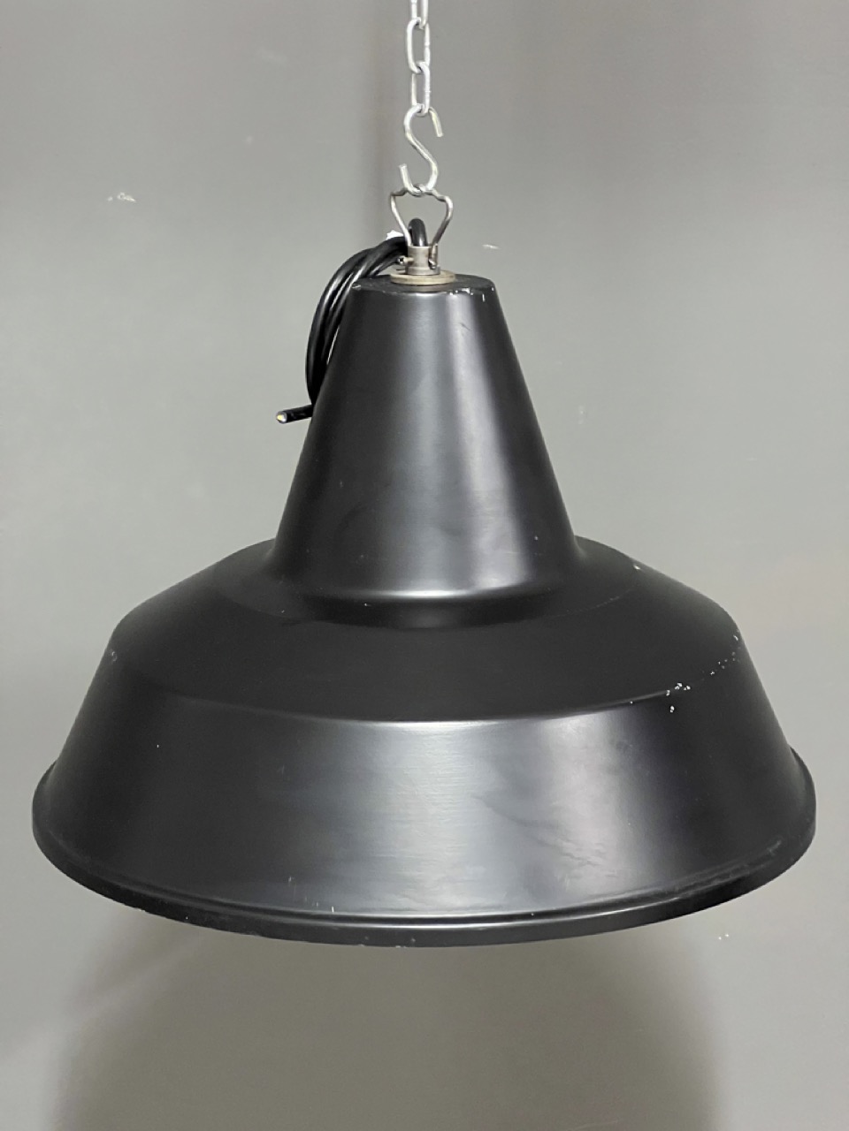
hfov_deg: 19.1
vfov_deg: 25.3
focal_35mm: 77
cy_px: 566
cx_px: 424
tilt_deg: -13.5
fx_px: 2518
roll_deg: +0.9
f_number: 2.8
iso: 1250
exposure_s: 1/25
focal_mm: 9
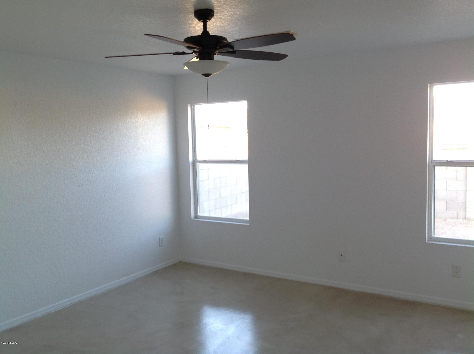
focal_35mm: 35
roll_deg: +1.1
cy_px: 177
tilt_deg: -3.9
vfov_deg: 40.6
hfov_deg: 52.7
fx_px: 479
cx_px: 237
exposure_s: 1/30
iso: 50
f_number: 2.4
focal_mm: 4.28
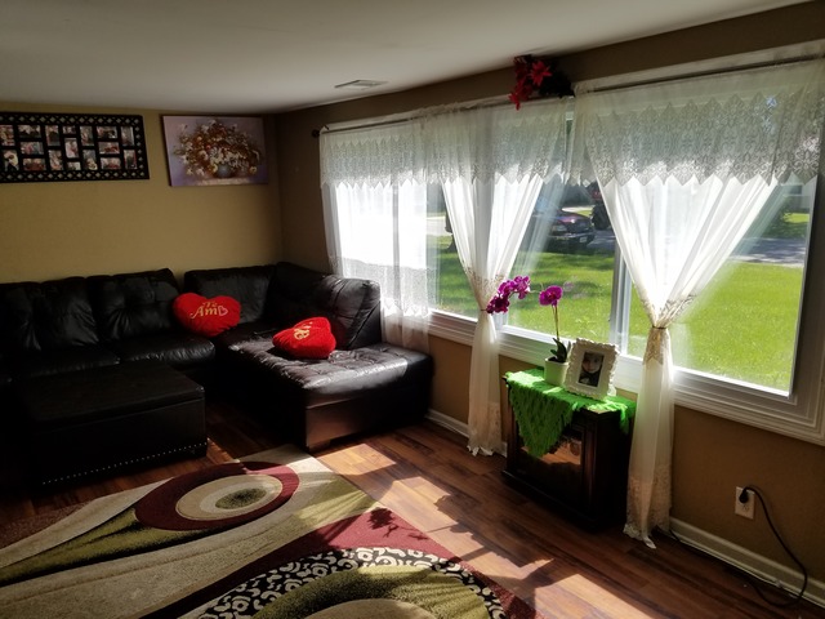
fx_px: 620
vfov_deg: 53.1
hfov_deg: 67.3
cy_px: 310
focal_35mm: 26
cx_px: 412
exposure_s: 1/566
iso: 50
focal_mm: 4.2
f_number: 1.7
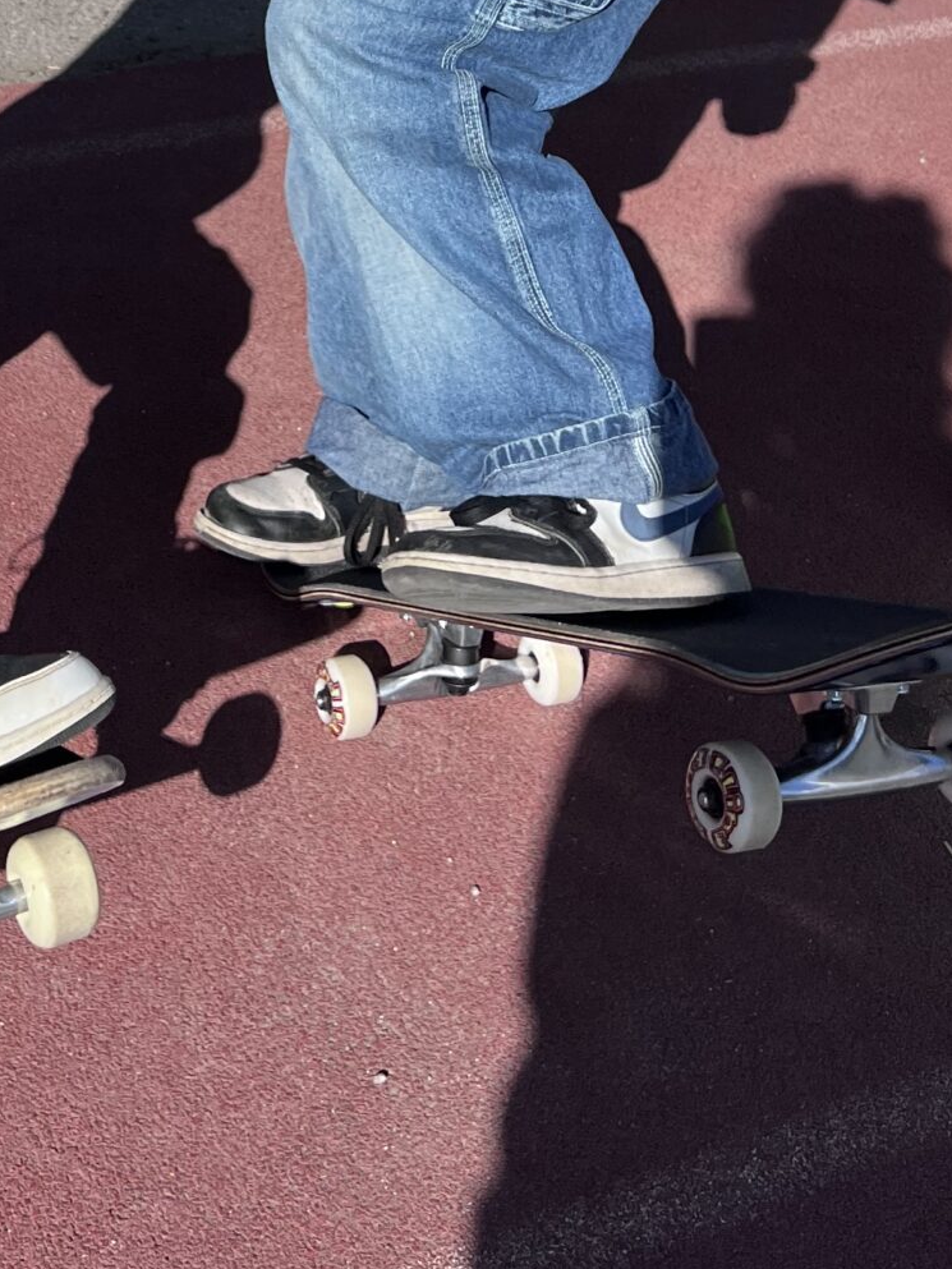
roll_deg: -6.9
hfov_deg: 21.7
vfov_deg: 26.4
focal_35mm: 67
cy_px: -179
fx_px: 2456
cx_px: 221
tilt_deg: -20.9
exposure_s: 1/5882
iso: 50
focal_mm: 5.7
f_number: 1.5
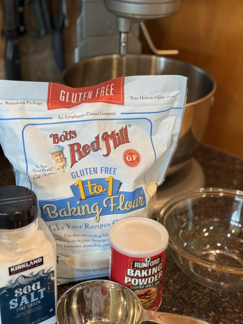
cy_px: 176
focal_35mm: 53
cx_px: 117
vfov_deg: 36.1
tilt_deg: -30.4
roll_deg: -2.3
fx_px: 496
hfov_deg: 27.5
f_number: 1.78
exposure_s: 1/60
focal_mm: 6.76
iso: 100
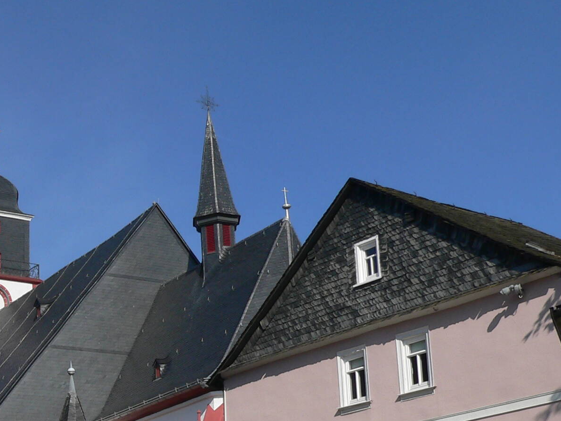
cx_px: 47
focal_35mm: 77
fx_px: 1248
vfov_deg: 18.7
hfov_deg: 24.5
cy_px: 415
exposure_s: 1/500
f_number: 5.6
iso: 80
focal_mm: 6
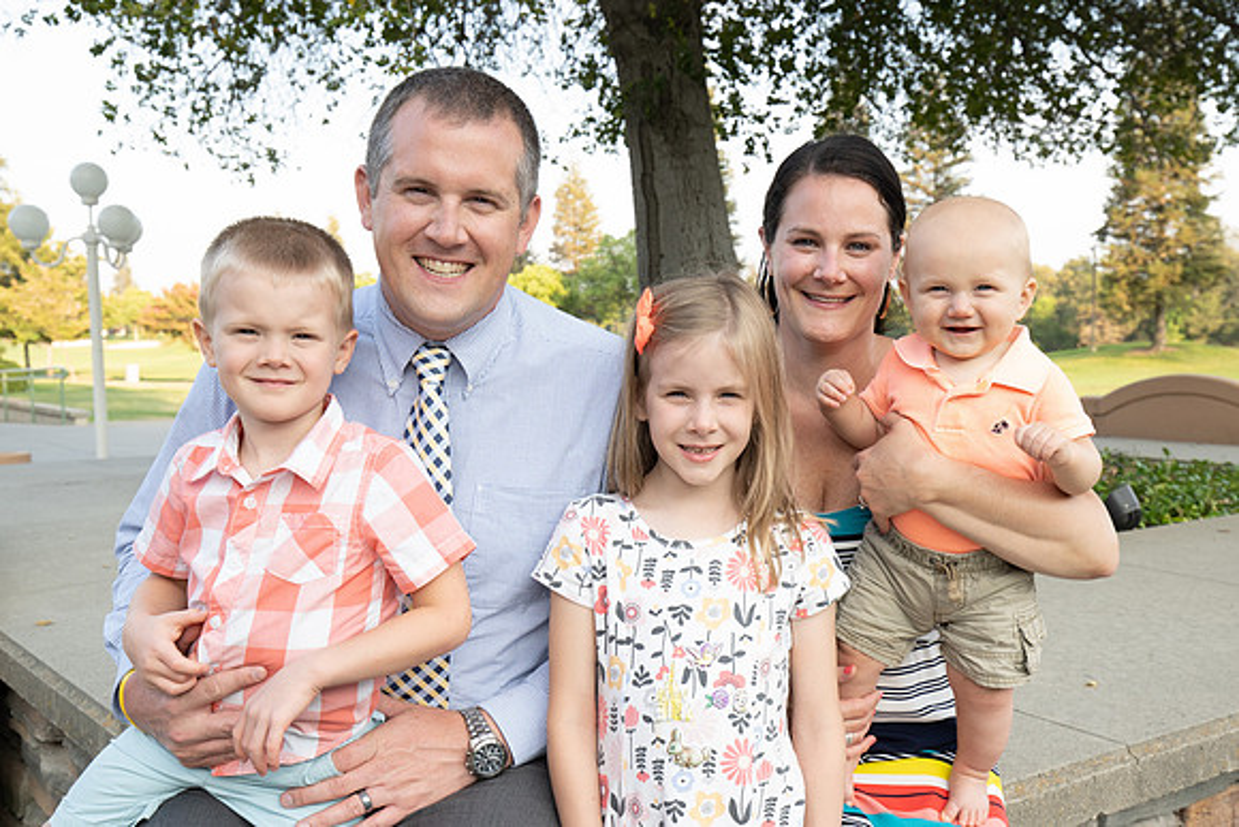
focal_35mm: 41
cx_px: 669
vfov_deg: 32.7
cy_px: 426
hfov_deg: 47.4
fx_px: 1410
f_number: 7.1
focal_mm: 35
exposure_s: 1/250
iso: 1250
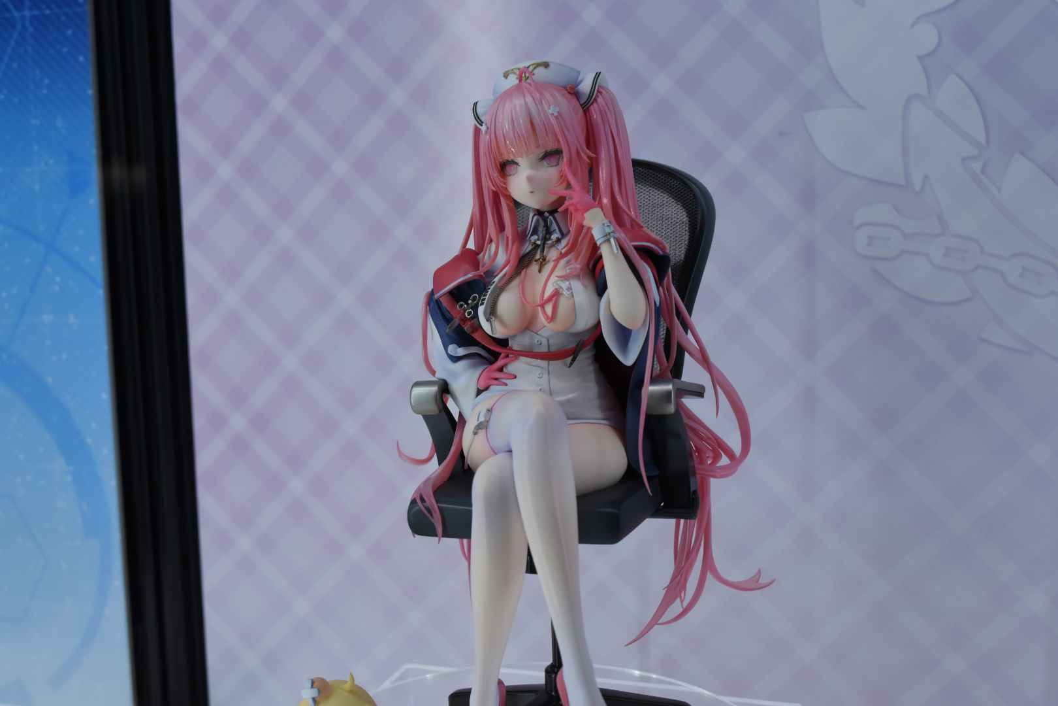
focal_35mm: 44
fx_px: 1278
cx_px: 529
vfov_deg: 30.8
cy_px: 353
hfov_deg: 45.0
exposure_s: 1/400
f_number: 8
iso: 640
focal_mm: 29
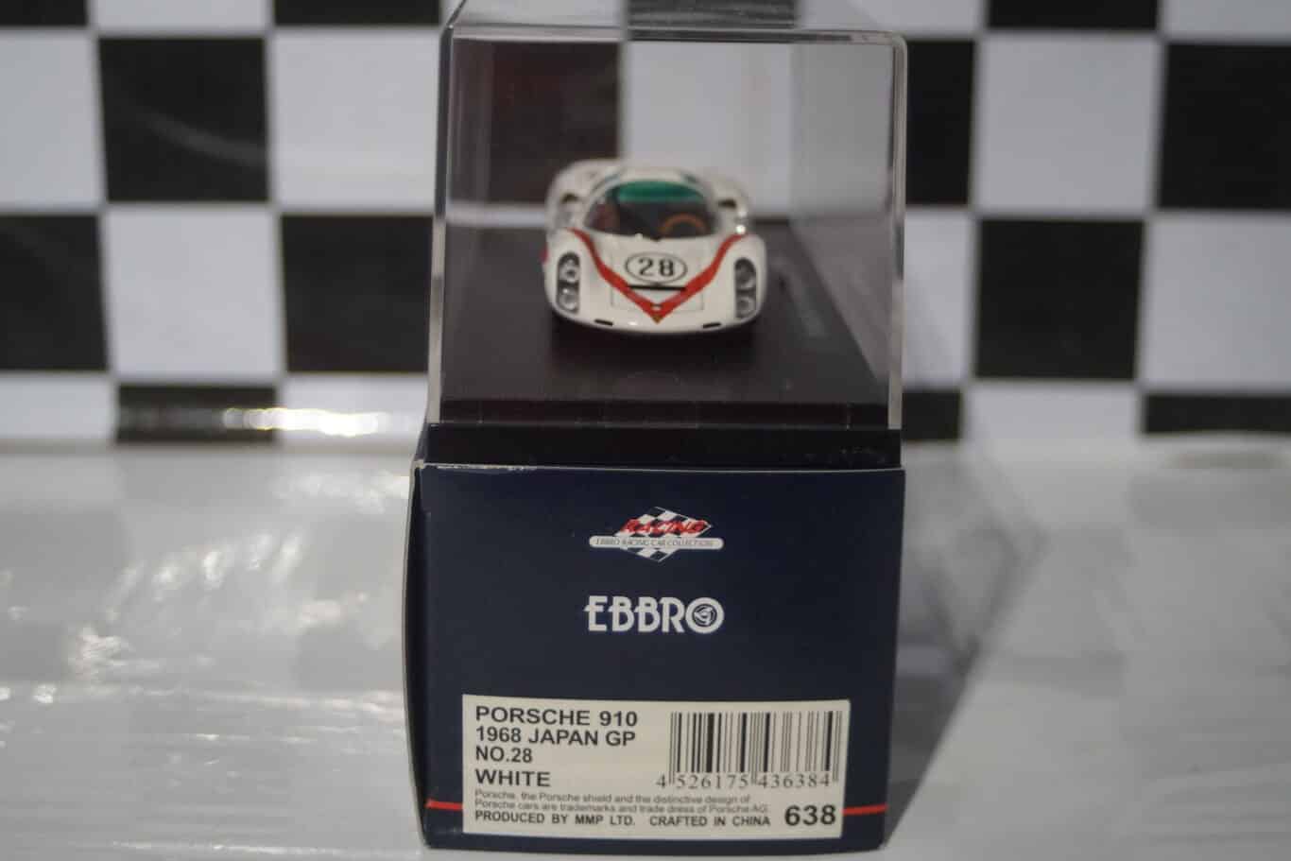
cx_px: 646
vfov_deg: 25.8
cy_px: 430
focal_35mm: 52
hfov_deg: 37.8
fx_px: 1883
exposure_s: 1/160
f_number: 4
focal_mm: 35
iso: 1600
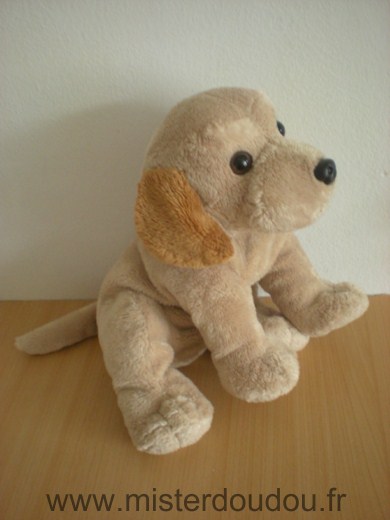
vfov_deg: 49.0
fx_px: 571
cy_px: 260
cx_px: 195
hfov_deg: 37.7
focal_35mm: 38
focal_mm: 6.3
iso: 336
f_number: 3.1
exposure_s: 1/8
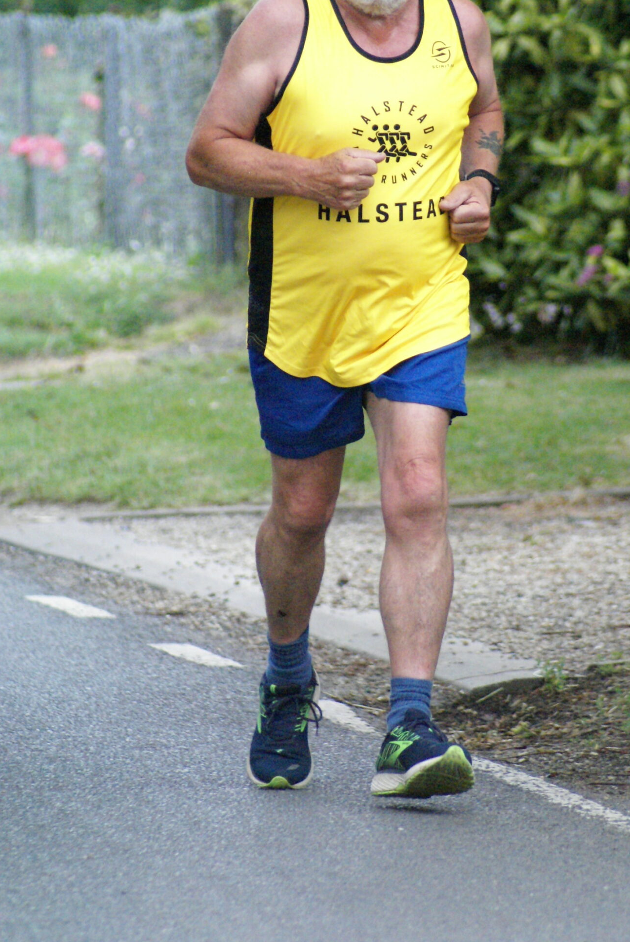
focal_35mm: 457
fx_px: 11974
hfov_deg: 3.0
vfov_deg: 4.5
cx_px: 387
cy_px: 324
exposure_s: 1/400
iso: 1600
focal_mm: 230
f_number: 5.6
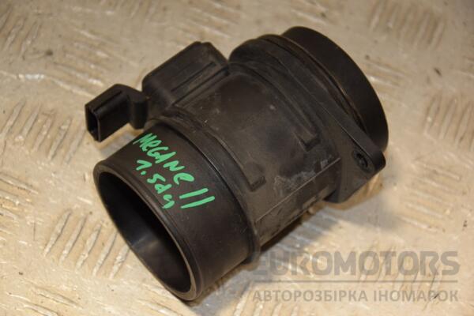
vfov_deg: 12.2
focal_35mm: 112
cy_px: 158
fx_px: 1481
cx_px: 237
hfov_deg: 18.2
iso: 800
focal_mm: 75
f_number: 5.3
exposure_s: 1/200
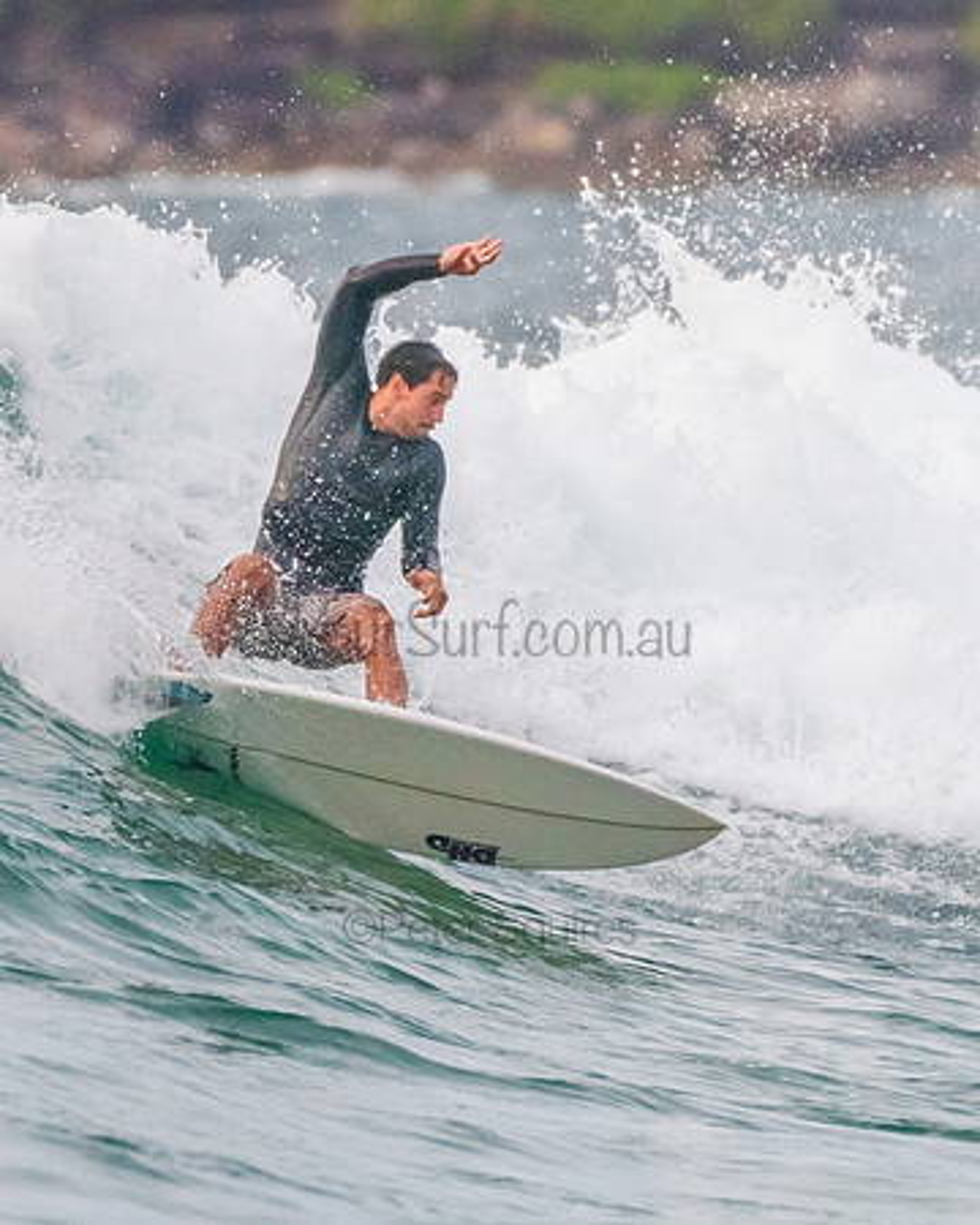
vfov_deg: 1.6
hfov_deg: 1.3
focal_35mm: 1189
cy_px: 562
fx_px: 43104
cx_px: 277
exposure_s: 1/1600
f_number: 5.6
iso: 1600
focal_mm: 500
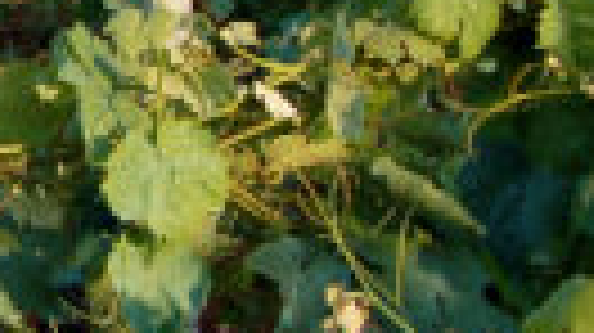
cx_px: -698
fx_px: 3746
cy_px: -286
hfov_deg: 8.5
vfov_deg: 5.0
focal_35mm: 238
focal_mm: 26
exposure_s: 1/250
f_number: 8
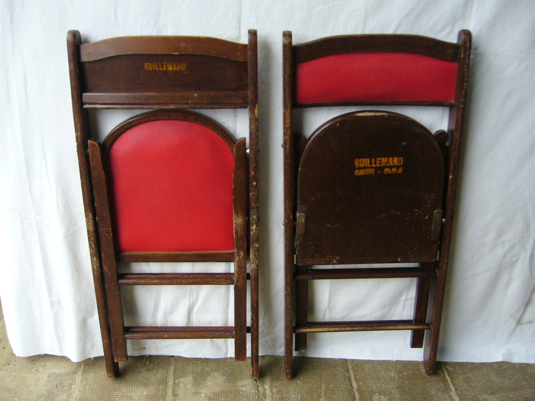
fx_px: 556
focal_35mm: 36
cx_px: 265
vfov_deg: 39.7
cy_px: 201
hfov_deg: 51.4
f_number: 2.8
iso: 200
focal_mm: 5.8
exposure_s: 1/8
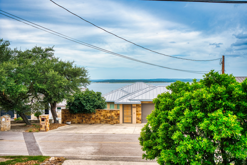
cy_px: 82
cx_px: 124
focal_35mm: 35
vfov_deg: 37.9
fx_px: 240
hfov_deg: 54.4
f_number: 11
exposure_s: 1/25
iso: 100
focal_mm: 35
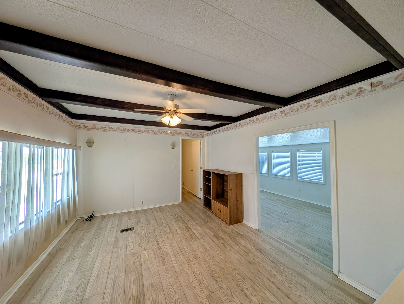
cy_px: 152
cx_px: 202
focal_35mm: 12
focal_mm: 2.23
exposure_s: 1/120
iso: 60
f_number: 1.95
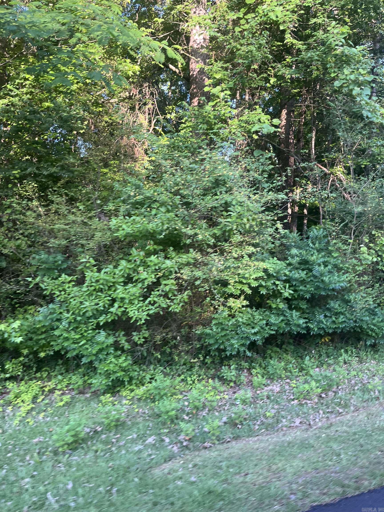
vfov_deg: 67.3
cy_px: 256
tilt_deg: +2.9
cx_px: 192
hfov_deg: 53.1
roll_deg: +2.4
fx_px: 385
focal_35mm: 26
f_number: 1.6
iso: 64
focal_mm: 5.1
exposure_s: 1/121
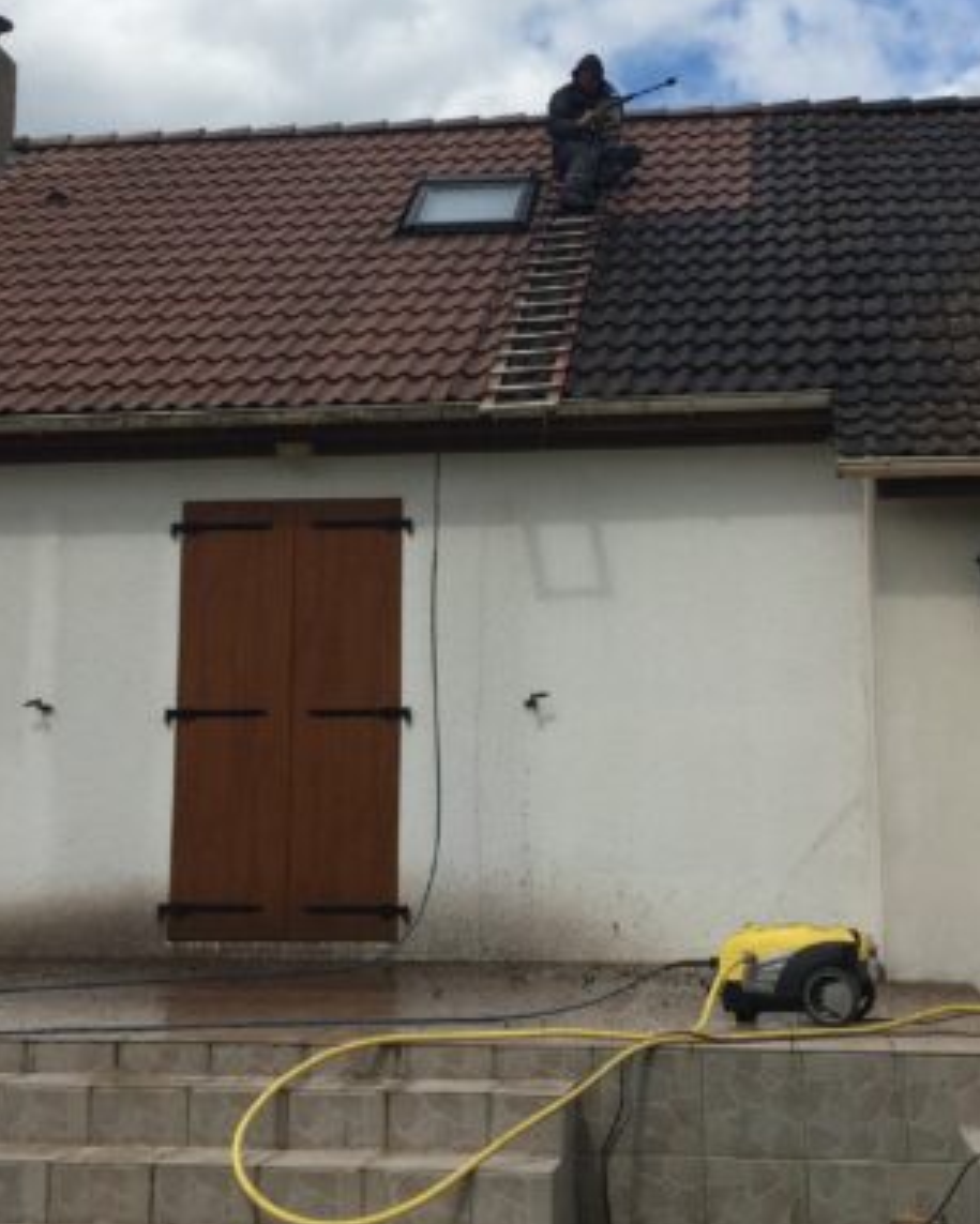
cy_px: 350
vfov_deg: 32.6
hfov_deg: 26.7
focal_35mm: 57
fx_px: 2066
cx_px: 479
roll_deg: -0.6
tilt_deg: +12.9
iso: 32
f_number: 2.2
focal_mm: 4.15
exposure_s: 1/3300
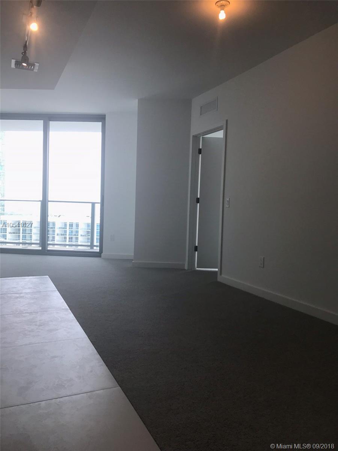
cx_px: 169
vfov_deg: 63.4
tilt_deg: -3.1
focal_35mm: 28
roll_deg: -2.1
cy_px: 226
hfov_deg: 49.7
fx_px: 365
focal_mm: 3.99
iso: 20
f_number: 1.8
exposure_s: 1/247
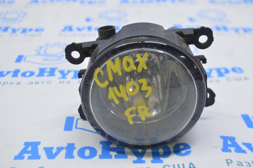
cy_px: 84
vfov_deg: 26.4
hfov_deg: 38.9
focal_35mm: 51
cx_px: 126
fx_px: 358
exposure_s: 1/20
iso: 400
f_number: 5.6
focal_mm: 34
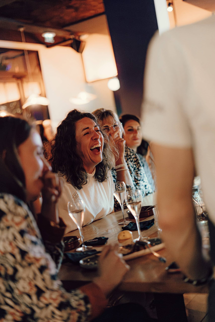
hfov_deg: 27.0
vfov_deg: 39.6
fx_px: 448
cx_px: 108
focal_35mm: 50
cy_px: 161
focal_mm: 50
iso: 12800
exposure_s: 1/250
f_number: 1.8
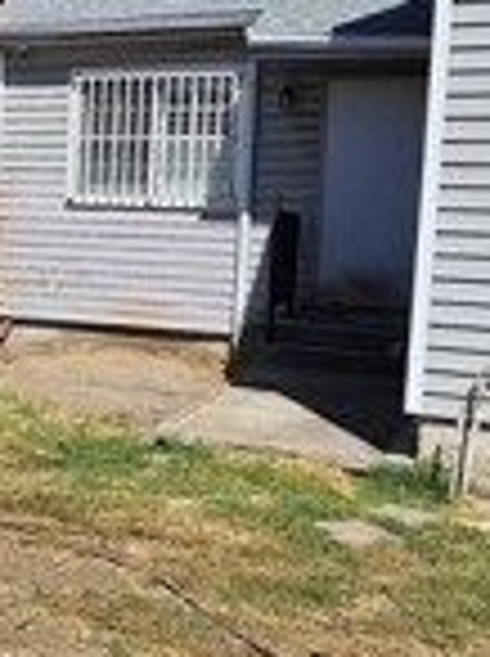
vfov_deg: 33.7
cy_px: 261
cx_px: -220
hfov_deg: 21.8
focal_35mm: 57
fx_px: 1079
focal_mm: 2.2
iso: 50
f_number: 2.2
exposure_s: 1/3628
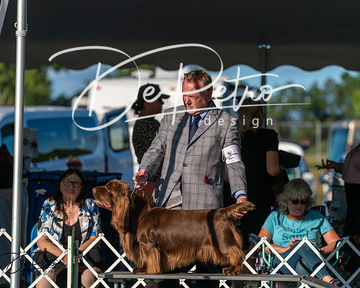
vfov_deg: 6.9
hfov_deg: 8.6
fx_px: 2399
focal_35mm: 225
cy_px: 144
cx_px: 180
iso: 125
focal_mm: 200
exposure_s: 1/1250
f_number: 4.5
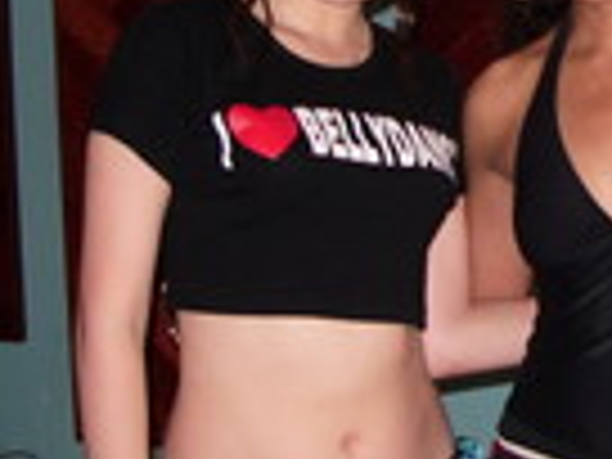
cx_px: 652
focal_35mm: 116
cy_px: 140
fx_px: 2051
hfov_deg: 16.5
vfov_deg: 12.7
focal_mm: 5.8
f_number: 2.6
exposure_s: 1/40
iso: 100
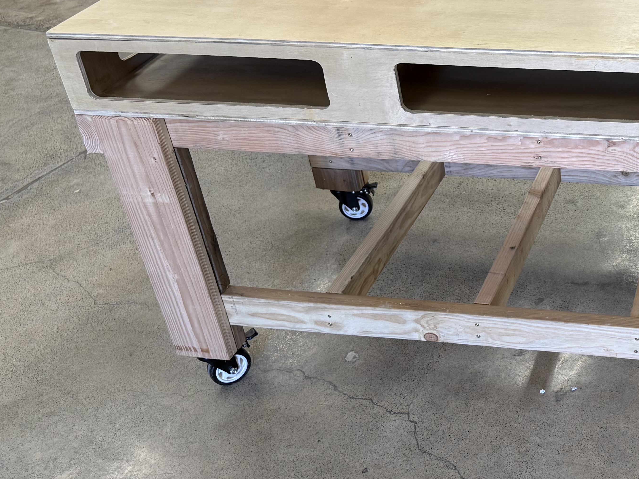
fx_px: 941
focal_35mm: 51
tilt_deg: -32.3
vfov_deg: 28.4
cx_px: 616
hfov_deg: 34.6
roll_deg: +3.7
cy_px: 171
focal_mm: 6.76
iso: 125
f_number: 1.78
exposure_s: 1/120
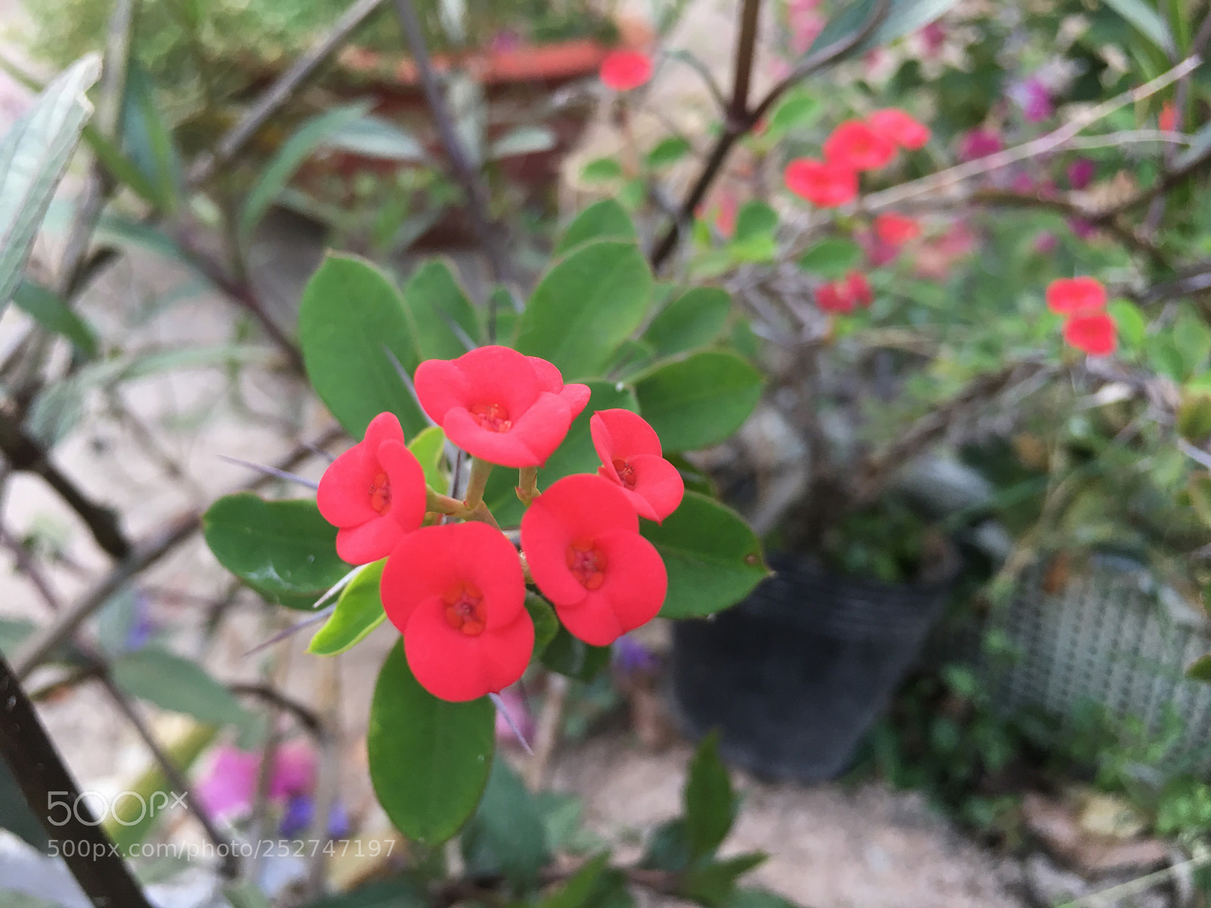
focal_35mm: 29
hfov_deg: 61.7
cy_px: 454
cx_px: 606
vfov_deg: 48.2
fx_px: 1015
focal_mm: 4.15
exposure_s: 1/33
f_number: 2.2
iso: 25
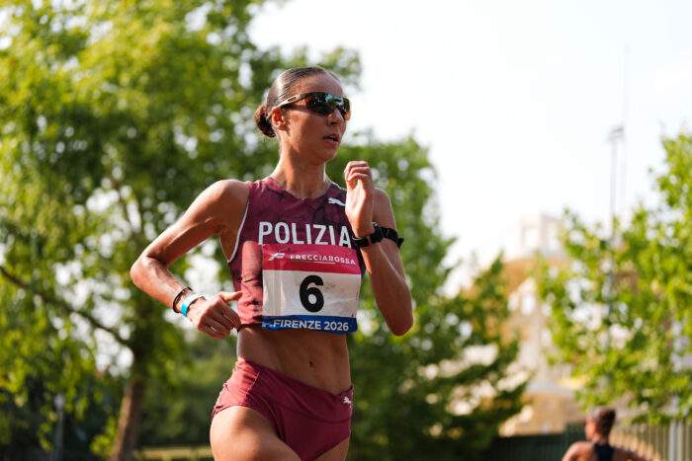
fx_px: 1346
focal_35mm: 70
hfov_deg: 28.8
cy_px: 230
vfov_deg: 19.5
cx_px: 346
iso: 250
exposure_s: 1/1600
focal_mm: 70
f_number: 2.8
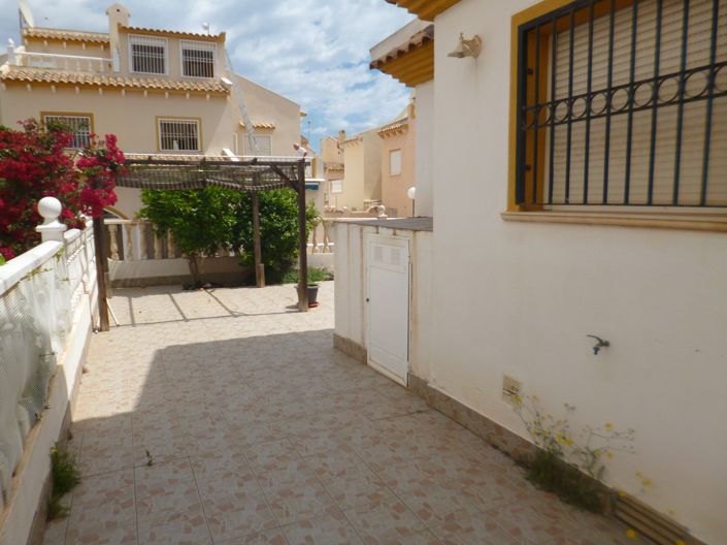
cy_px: 272
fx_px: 504
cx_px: 364
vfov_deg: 56.8
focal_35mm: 24
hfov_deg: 71.6
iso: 100
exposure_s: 1/200
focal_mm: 4.3
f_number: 9
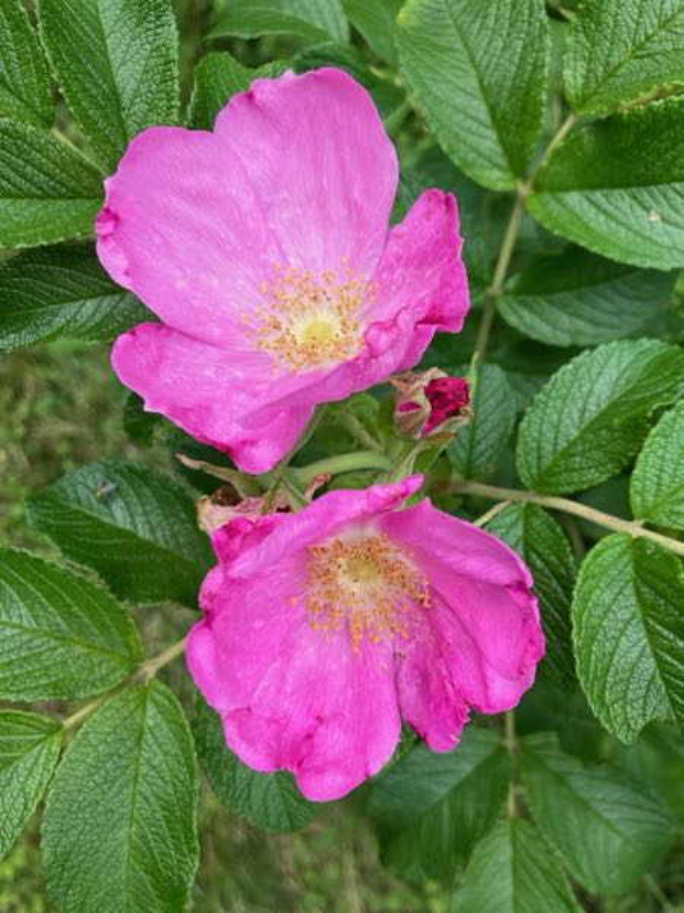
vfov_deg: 63.4
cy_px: 456
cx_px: 342
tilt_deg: -81.5
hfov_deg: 49.7
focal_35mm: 28
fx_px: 738
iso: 32
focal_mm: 3.99
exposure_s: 1/496
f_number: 1.8
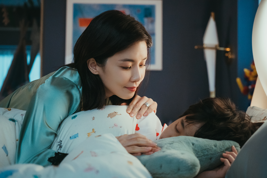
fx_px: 489
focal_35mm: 66
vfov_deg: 20.6
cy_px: 89
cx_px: 134
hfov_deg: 30.5
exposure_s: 1/60
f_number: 4
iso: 4000
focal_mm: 66
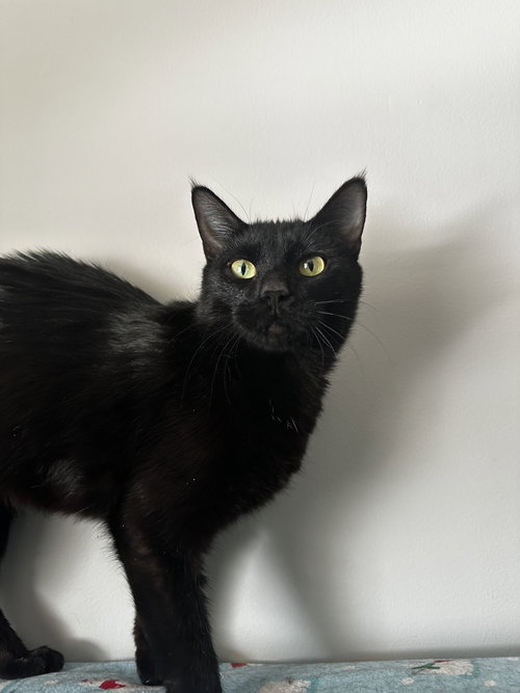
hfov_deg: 56.8
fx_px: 481
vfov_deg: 71.6
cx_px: 260
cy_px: 346
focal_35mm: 24
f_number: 1.78
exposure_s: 1/60
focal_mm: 6.86
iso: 200
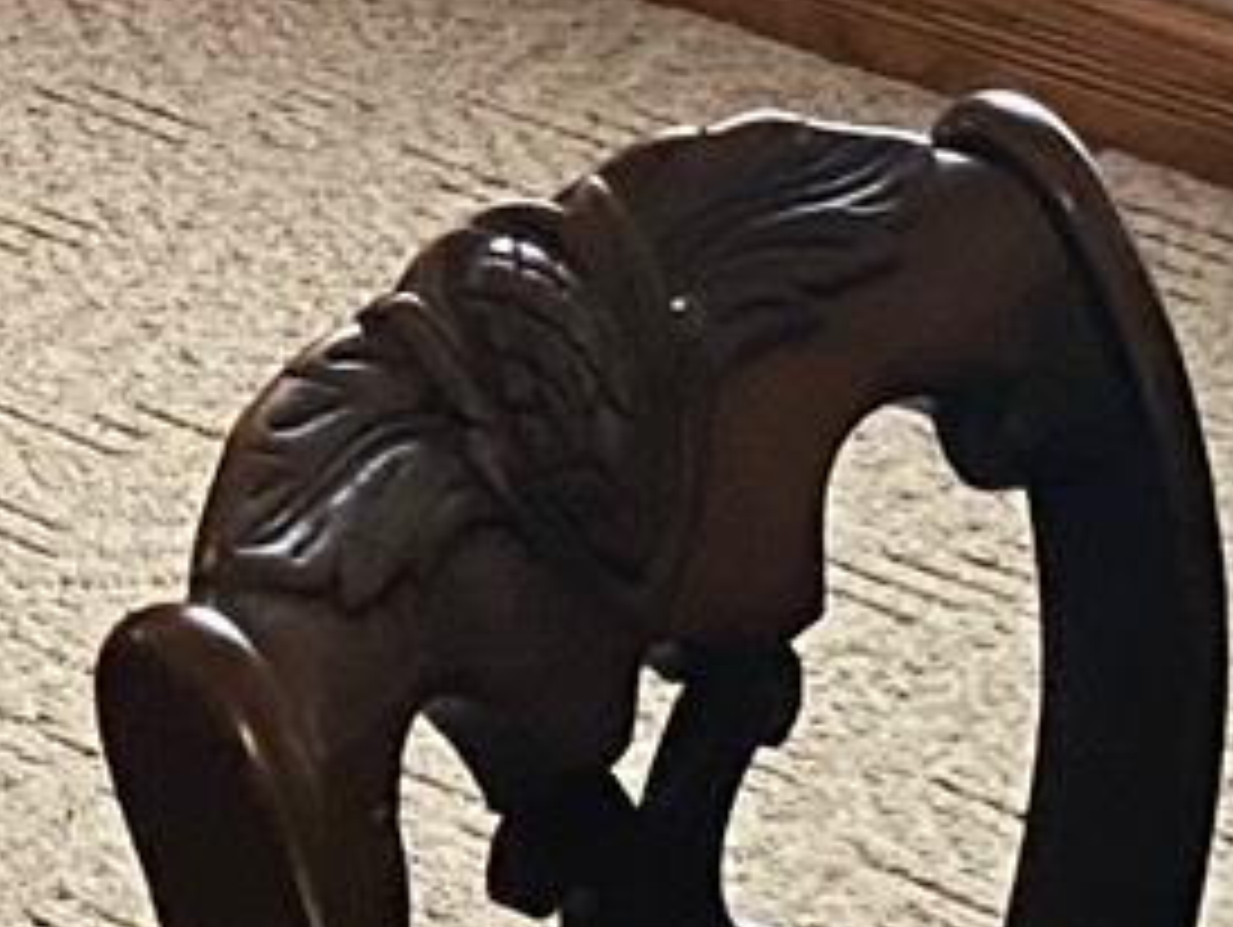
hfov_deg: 8.6
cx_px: -2462
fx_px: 6809
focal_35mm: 191
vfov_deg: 7.3
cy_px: -1296
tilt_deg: -13.2
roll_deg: +0.4
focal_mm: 4.25
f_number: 1.8
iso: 320
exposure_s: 1/60
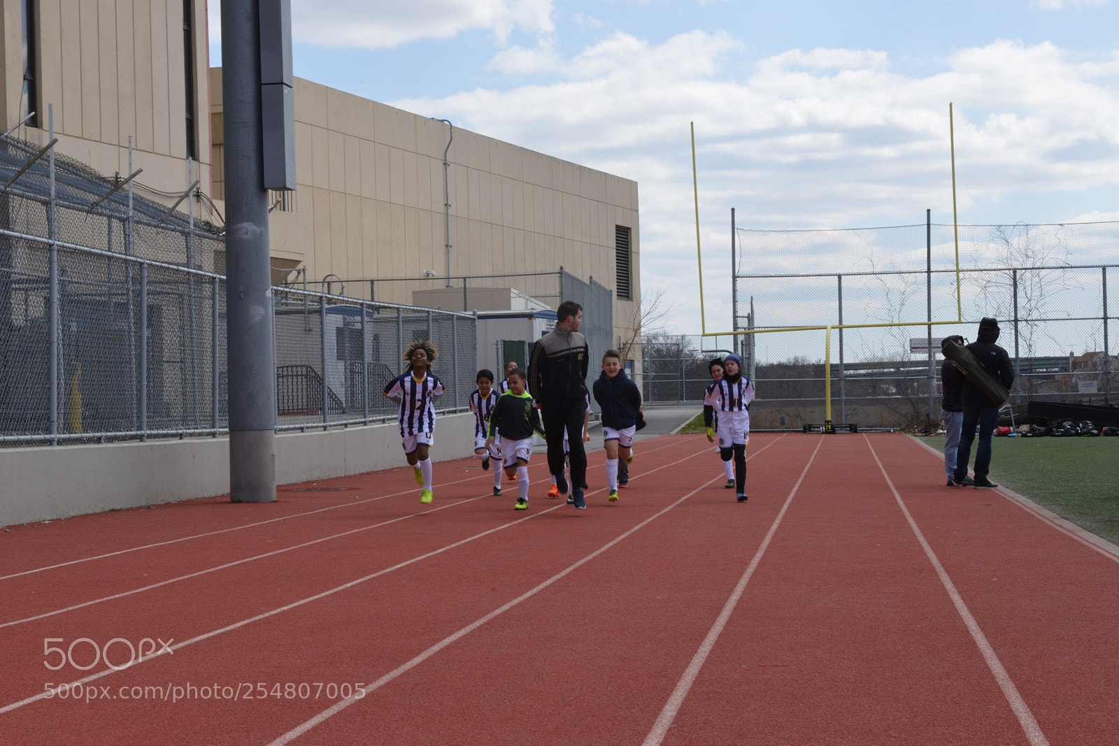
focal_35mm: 70
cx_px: 560
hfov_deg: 28.8
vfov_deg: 19.5
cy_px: 373
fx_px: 2176
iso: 360
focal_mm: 70
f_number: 22
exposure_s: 1/125
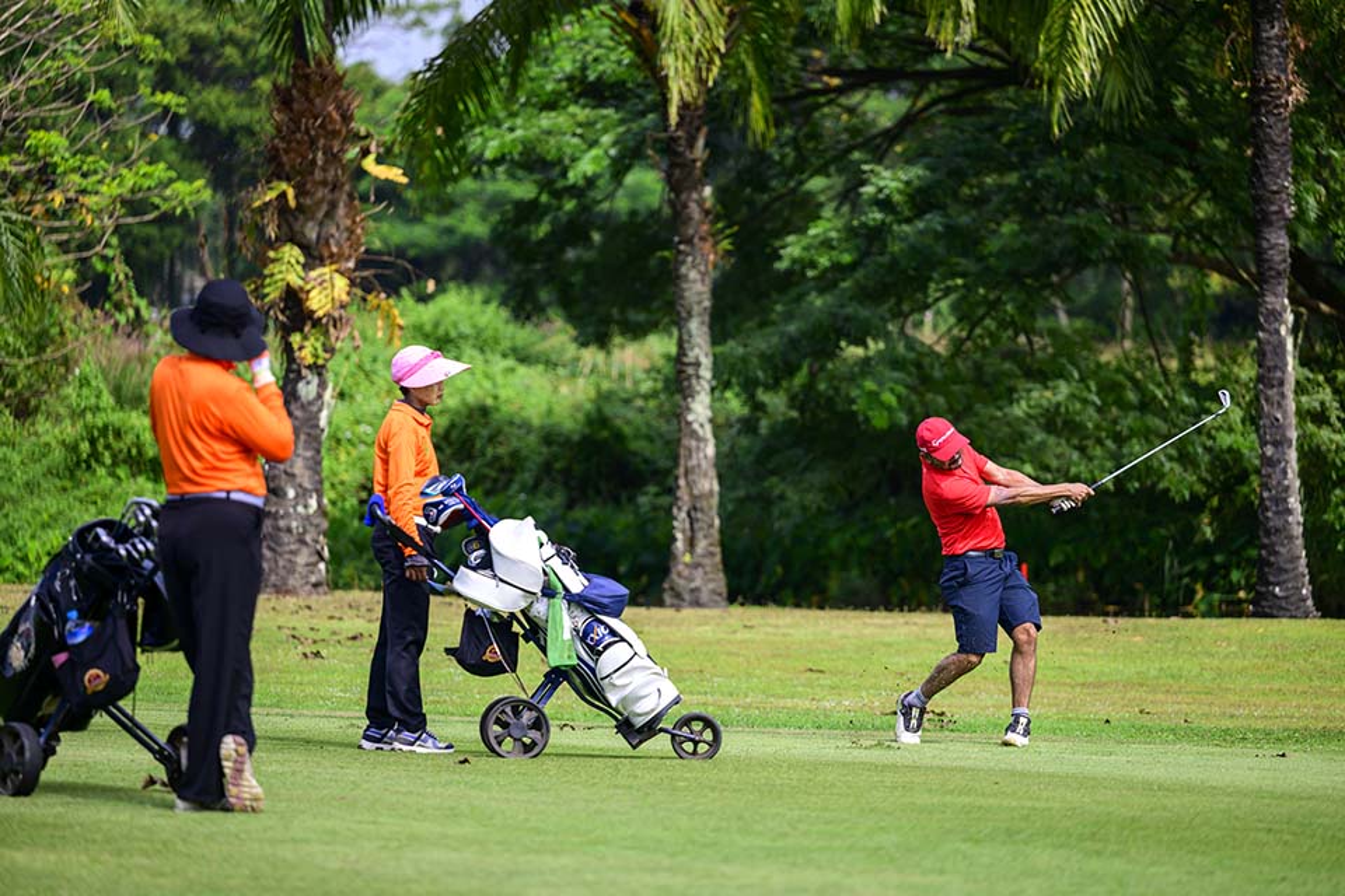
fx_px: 5791
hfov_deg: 13.2
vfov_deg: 8.9
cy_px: 448
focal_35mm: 155
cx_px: 672
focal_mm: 155
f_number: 2.8
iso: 200
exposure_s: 1/4000
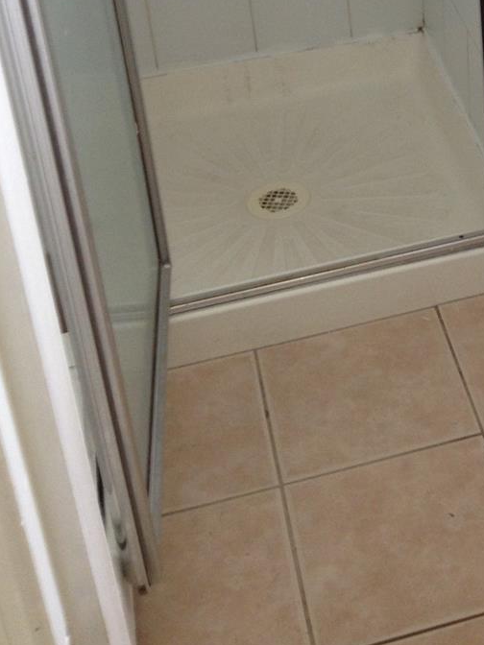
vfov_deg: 23.1
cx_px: 536
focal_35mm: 80
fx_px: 1491
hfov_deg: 17.8
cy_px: -40
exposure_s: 1/20
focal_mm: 4.28
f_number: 2.4
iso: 80
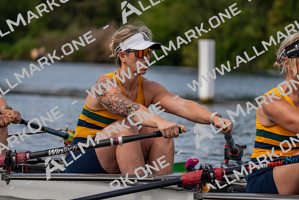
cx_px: 150
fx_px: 2093
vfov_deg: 5.5
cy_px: 100
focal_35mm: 252
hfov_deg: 8.2
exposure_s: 1/1600
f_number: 5.6
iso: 250
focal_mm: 252
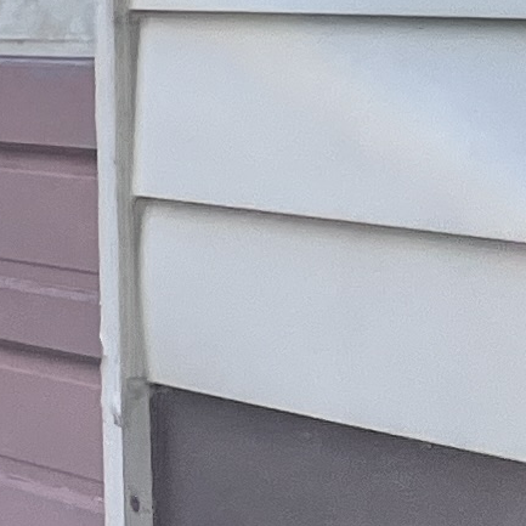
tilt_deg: +1.5
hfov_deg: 6.5
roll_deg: +0.6
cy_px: -121
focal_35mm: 214
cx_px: -1612
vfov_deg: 8.1
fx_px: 3679
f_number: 1.6
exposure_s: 1/943
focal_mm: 5.1
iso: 50
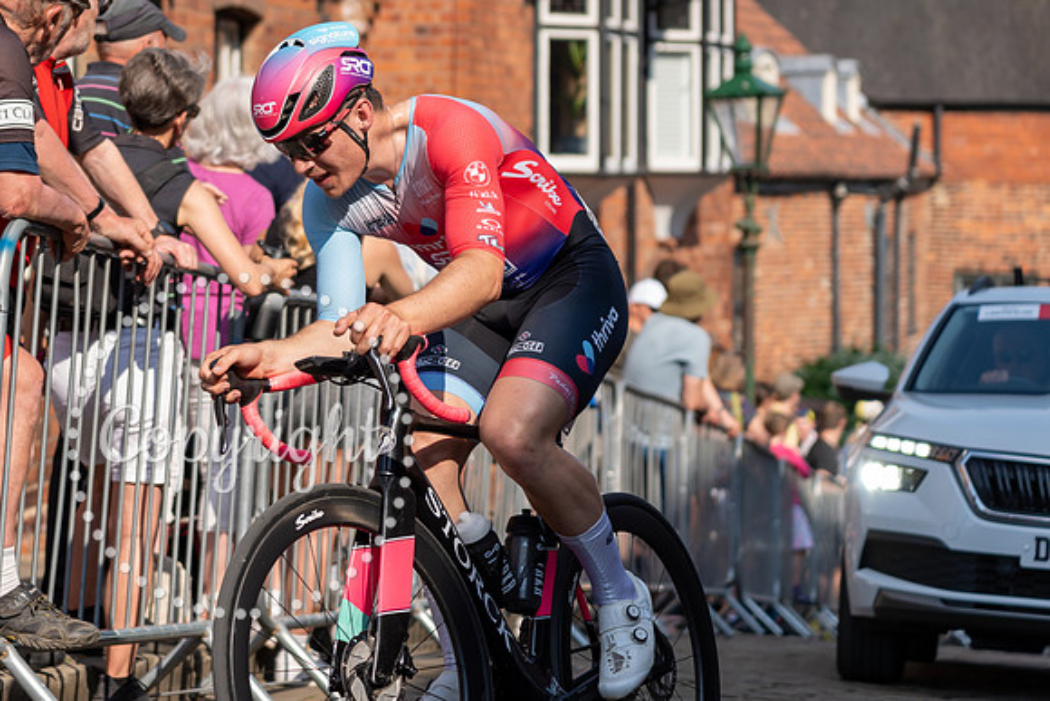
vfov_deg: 10.6
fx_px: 3755
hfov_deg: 15.8
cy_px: 100
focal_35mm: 129
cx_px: 255
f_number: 2.8
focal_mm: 75
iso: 100
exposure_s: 1/1250
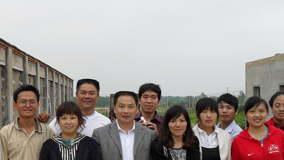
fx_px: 459
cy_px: 140
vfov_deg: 19.4
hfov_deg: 33.9
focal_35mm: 61
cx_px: 83
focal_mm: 6.3
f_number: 3.2
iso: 100
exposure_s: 1/250
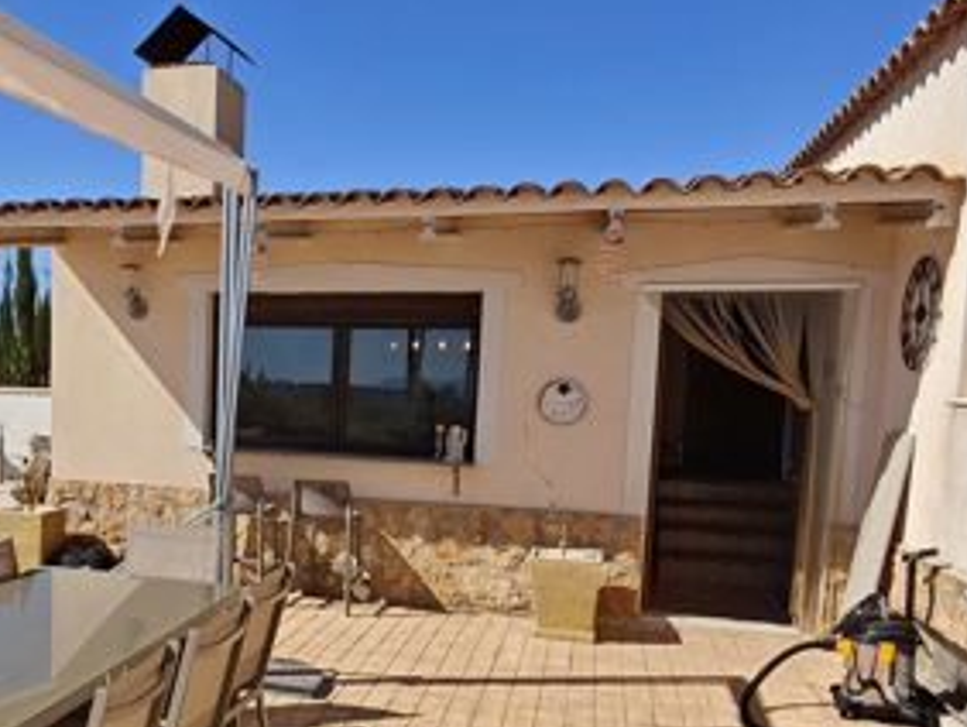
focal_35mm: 35
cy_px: 484
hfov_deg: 50.0
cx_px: 218
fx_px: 979
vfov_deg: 40.3
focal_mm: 2.16
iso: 50
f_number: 2.2
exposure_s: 1/753
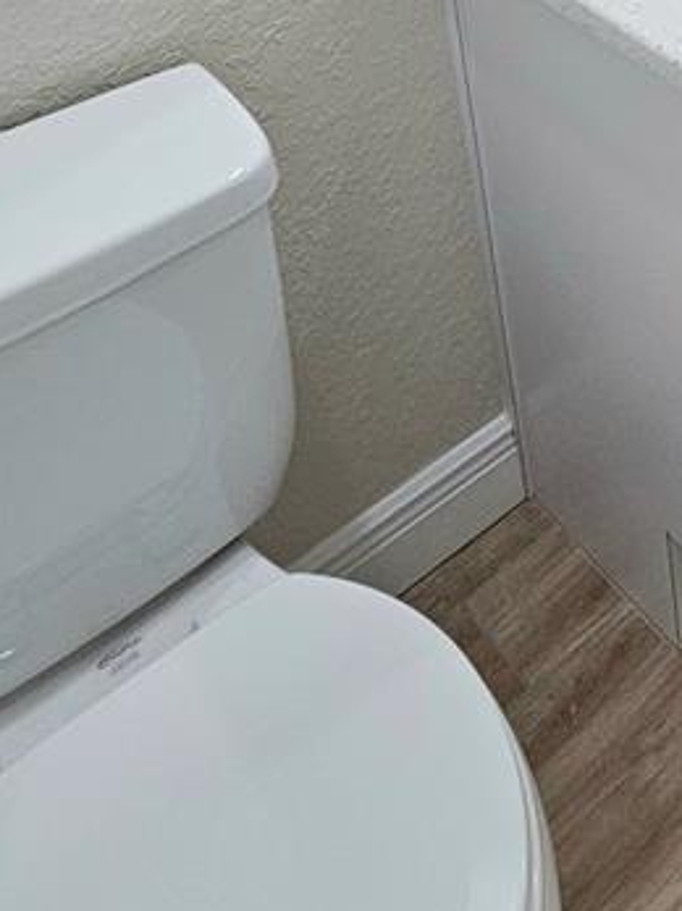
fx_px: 1183
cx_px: 965
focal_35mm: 45
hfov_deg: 25.7
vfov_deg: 31.1
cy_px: -315
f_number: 2.2
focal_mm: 2.2
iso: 100
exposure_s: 1/60.2
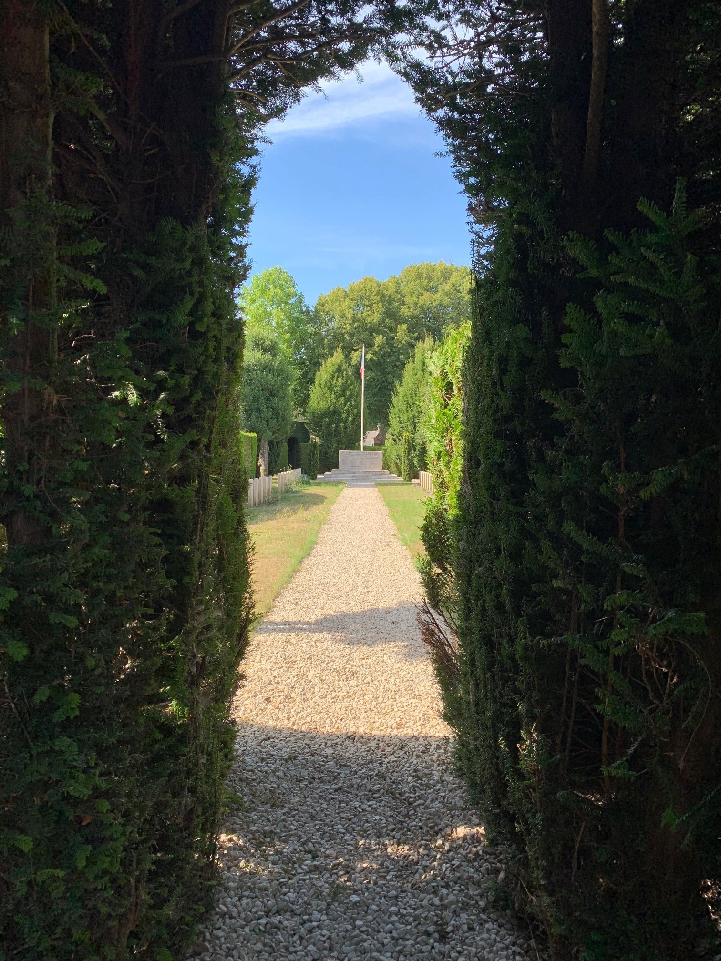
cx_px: 360
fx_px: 722
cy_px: 480
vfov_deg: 67.3
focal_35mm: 26
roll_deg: -0.5
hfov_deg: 53.1
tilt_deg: -1.2
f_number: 1.8
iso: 25
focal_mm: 4.25
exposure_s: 1/435
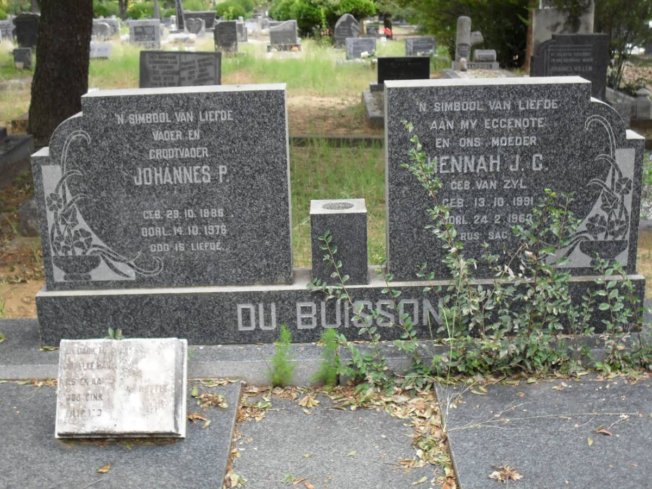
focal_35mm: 49
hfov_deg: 38.9
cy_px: 244
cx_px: 326
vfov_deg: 29.7
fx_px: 923
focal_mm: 8.7
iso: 100
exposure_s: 1/125
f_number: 3.9
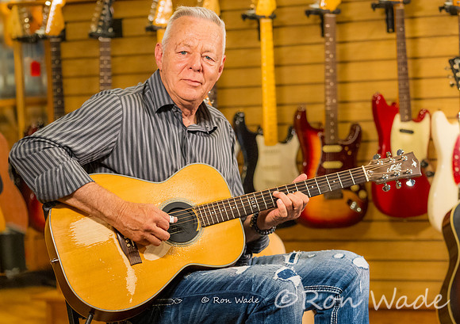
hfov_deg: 14.3
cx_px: 218
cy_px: 182
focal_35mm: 141
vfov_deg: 10.1
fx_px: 1833
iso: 6400
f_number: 4
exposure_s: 1/200
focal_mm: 118
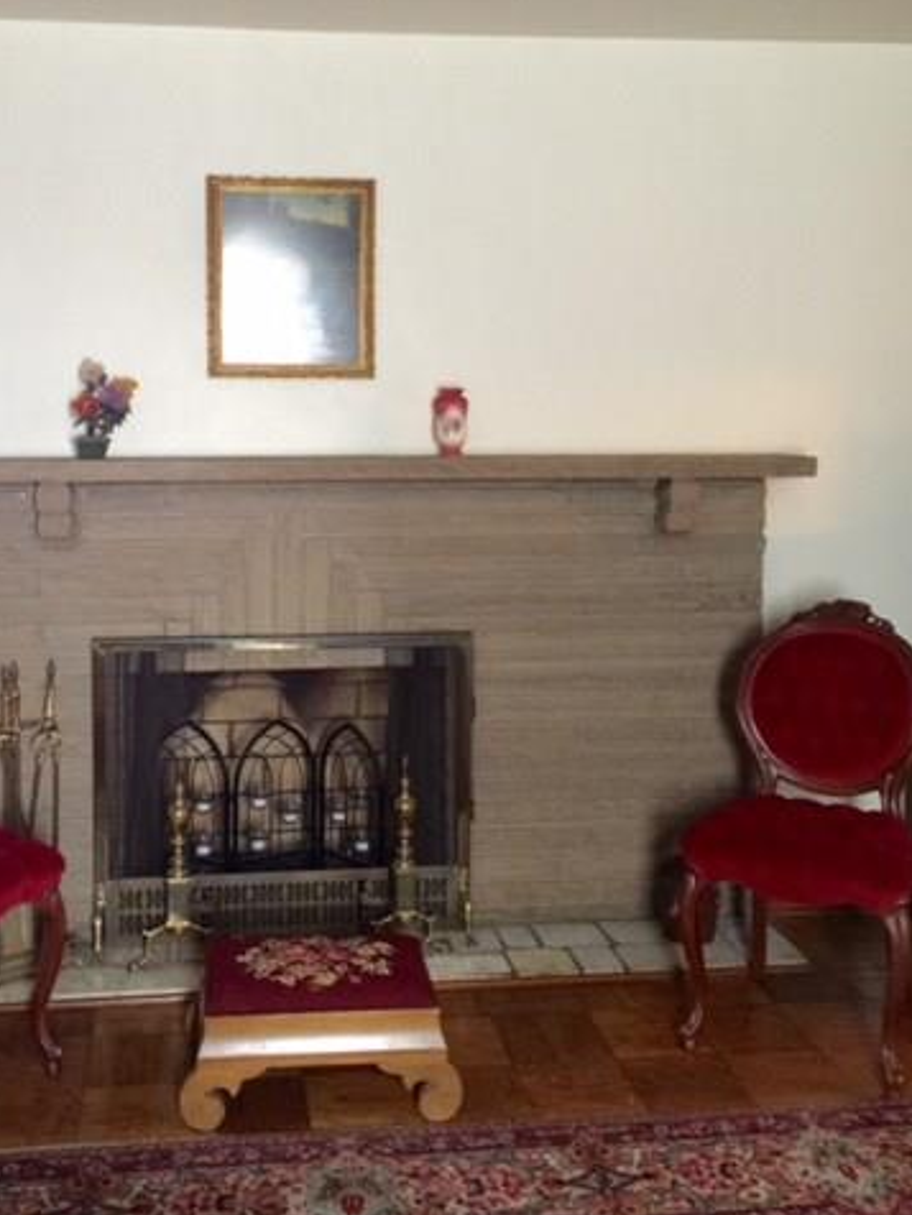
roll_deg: -1.5
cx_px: 347
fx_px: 1370
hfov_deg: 36.6
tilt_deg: -2.5
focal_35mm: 39
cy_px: 472
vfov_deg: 47.5
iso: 100
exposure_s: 1/4
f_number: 2.2
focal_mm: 4.15
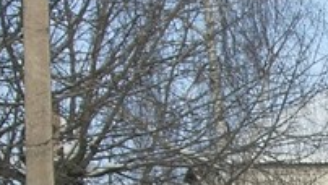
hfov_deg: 9.9
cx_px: 495
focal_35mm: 210
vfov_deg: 5.7
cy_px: 355
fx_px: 1828
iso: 64
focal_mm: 7.8
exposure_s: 1/415
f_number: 4.8
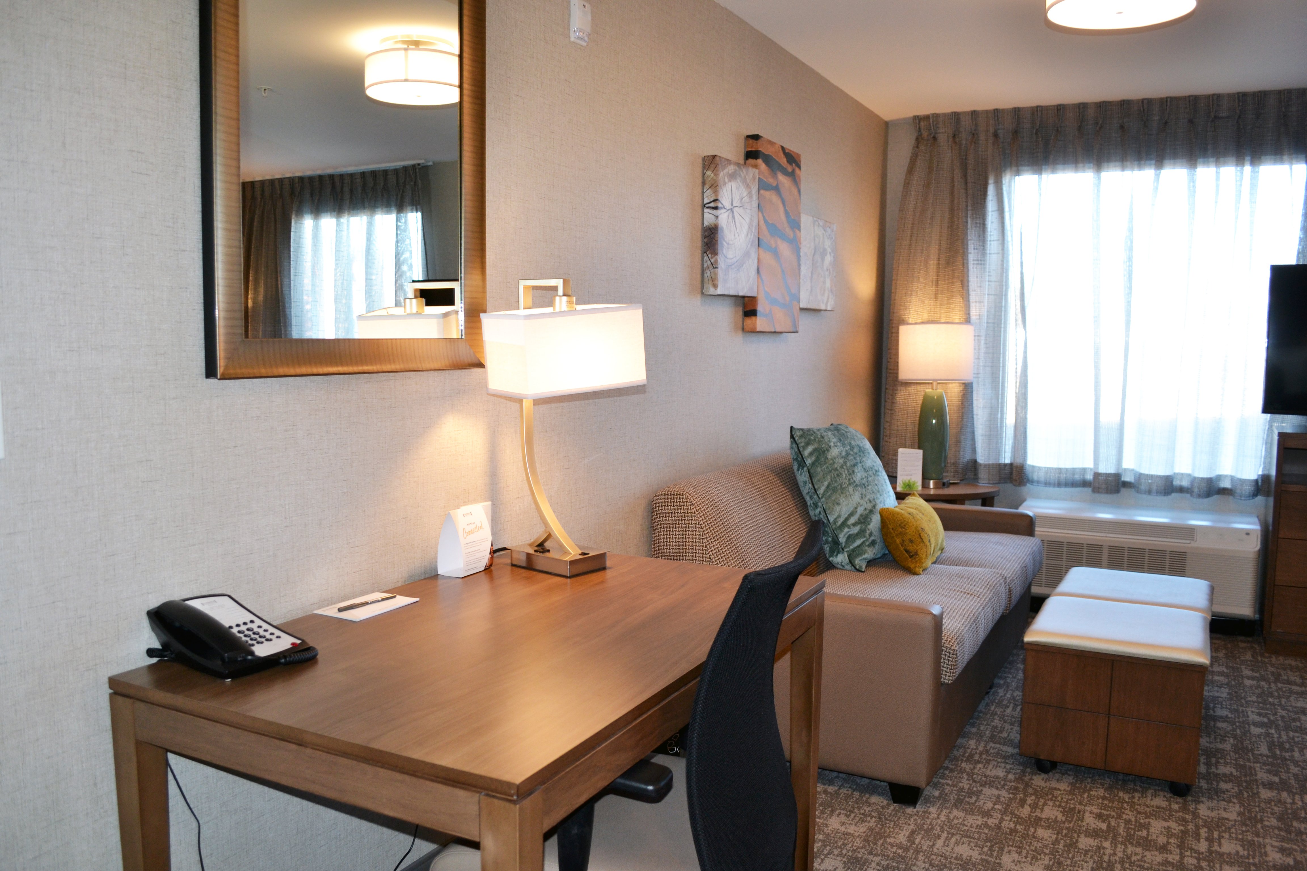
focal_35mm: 27
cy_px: 436
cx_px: 654
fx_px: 980
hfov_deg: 67.4
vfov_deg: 47.9
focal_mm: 18
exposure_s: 1/80
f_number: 4
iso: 400
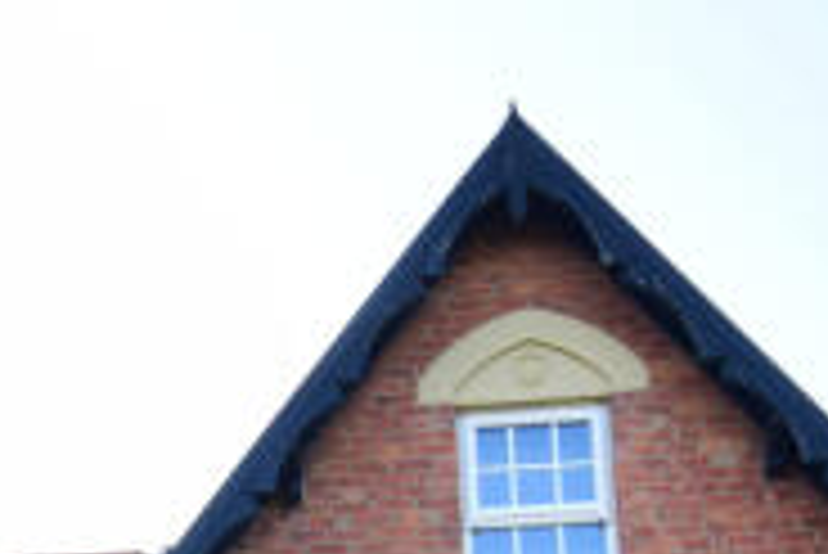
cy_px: 1137
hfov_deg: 21.9
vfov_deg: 12.9
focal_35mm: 92
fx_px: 2113
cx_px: 166
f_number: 10
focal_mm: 11
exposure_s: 1/200
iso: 320
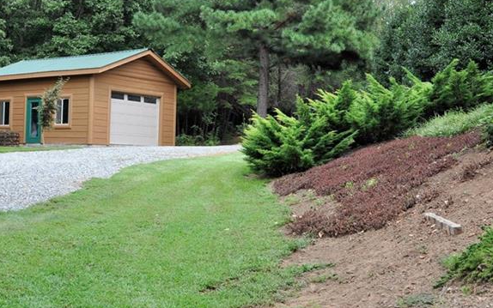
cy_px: 102
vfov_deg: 26.2
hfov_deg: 40.8
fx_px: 658
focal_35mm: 49
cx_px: 188
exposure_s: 1/200
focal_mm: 18
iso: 200
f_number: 7.1
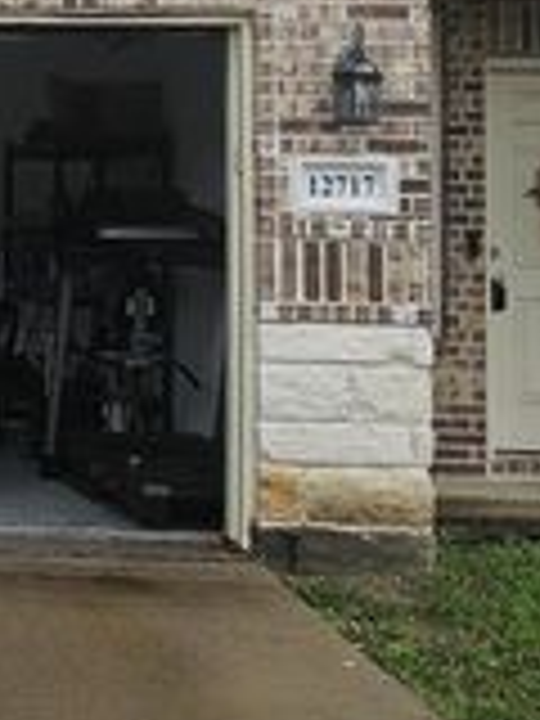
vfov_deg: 20.2
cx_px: -477
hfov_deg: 13.6
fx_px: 1997
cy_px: 133
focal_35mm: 96
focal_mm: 6.3
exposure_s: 1/396
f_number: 1.7
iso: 10
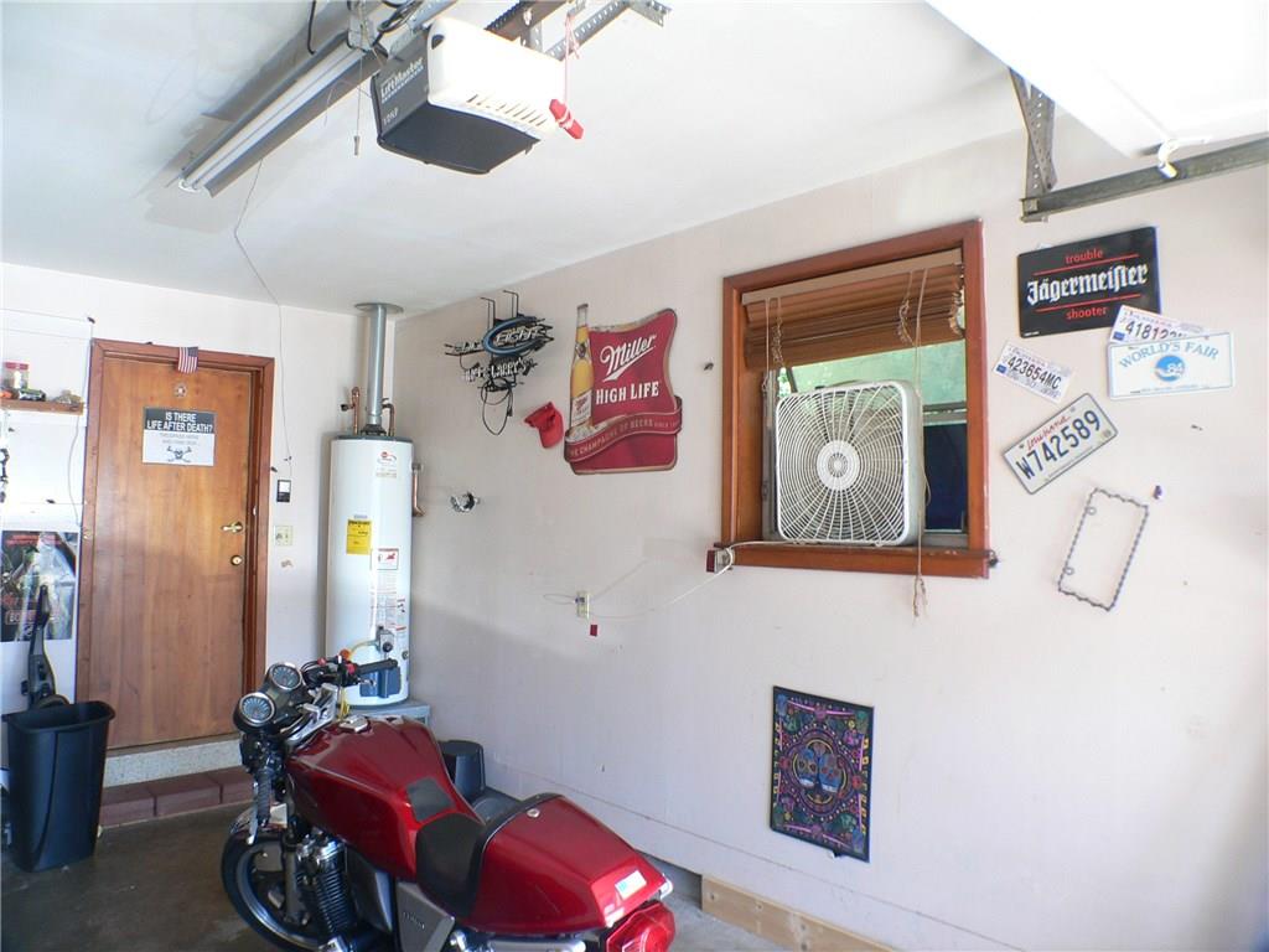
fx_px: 1320
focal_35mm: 36
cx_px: 634
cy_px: 476
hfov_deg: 51.4
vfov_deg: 39.7
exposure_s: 1/30
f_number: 2.8
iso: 150
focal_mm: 6
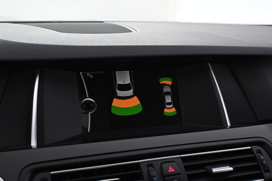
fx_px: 397
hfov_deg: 37.9
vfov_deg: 25.8
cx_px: 136
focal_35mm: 52
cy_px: 90
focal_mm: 35
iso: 4500
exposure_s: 1/60
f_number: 5.3
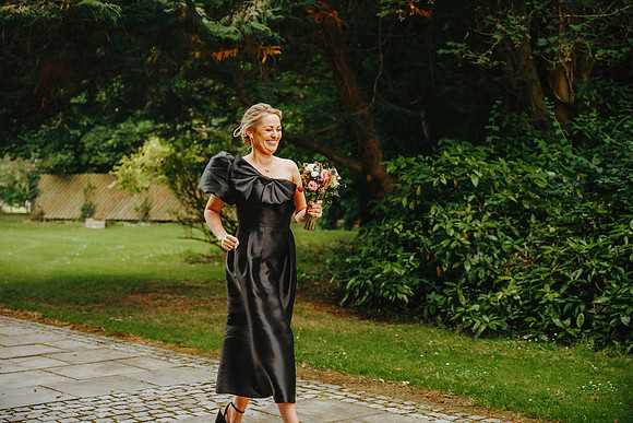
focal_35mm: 59
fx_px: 1041
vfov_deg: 22.9
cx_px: 316
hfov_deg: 33.8
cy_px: 212
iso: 200
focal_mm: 59.2
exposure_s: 1/400
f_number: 2.8
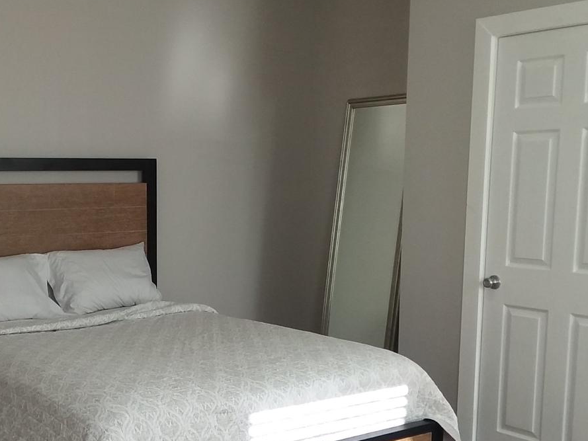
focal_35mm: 47
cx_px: 135
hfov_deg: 39.2
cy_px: 305
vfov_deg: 30.6
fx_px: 798
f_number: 1.9
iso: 40
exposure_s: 1/40
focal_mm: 2.47
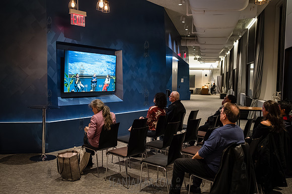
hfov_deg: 54.5
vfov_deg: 37.8
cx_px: 146
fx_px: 284
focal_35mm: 35
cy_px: 97
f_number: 4
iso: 6400
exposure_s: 1/200
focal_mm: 35
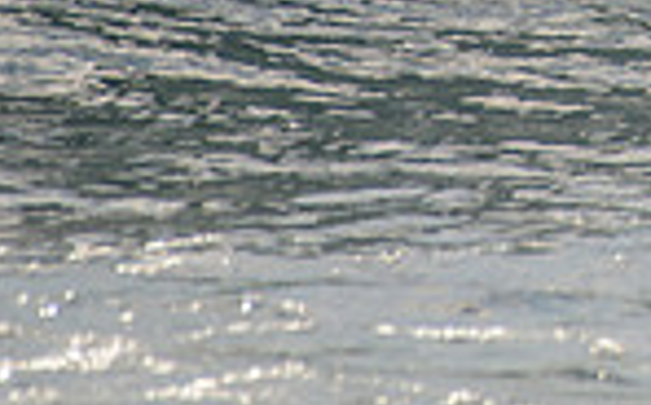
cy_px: -402
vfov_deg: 0.5
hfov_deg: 0.9
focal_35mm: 2449
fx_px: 43384
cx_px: 1172
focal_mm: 500
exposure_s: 1/2000
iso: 64
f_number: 5.6
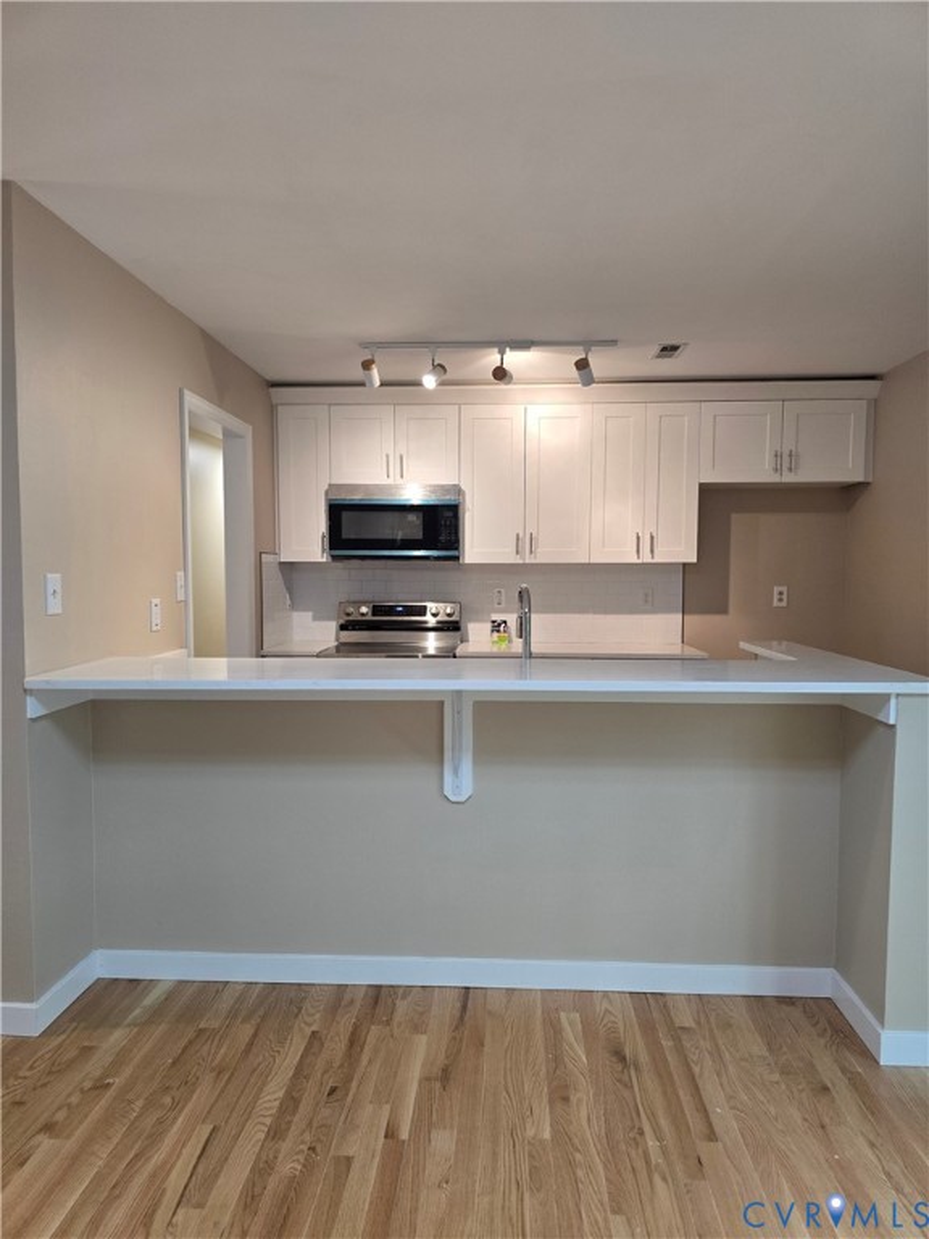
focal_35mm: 23
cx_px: 464
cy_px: 620
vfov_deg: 73.9
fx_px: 823
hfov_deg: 58.9
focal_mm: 6.3
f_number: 1.7
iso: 200
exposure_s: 1/120
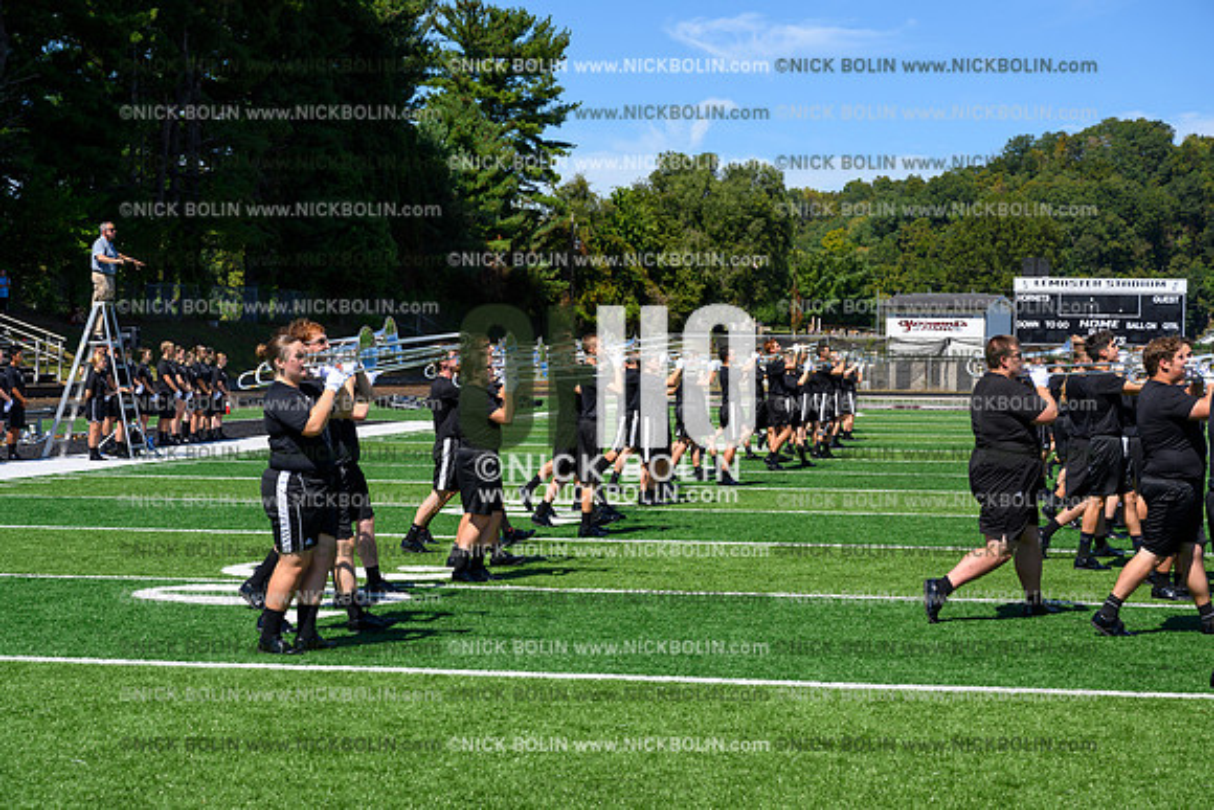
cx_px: 607
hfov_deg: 28.8
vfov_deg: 19.5
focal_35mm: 70
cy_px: 405
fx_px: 2361
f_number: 8
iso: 160
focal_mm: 70
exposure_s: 1/640
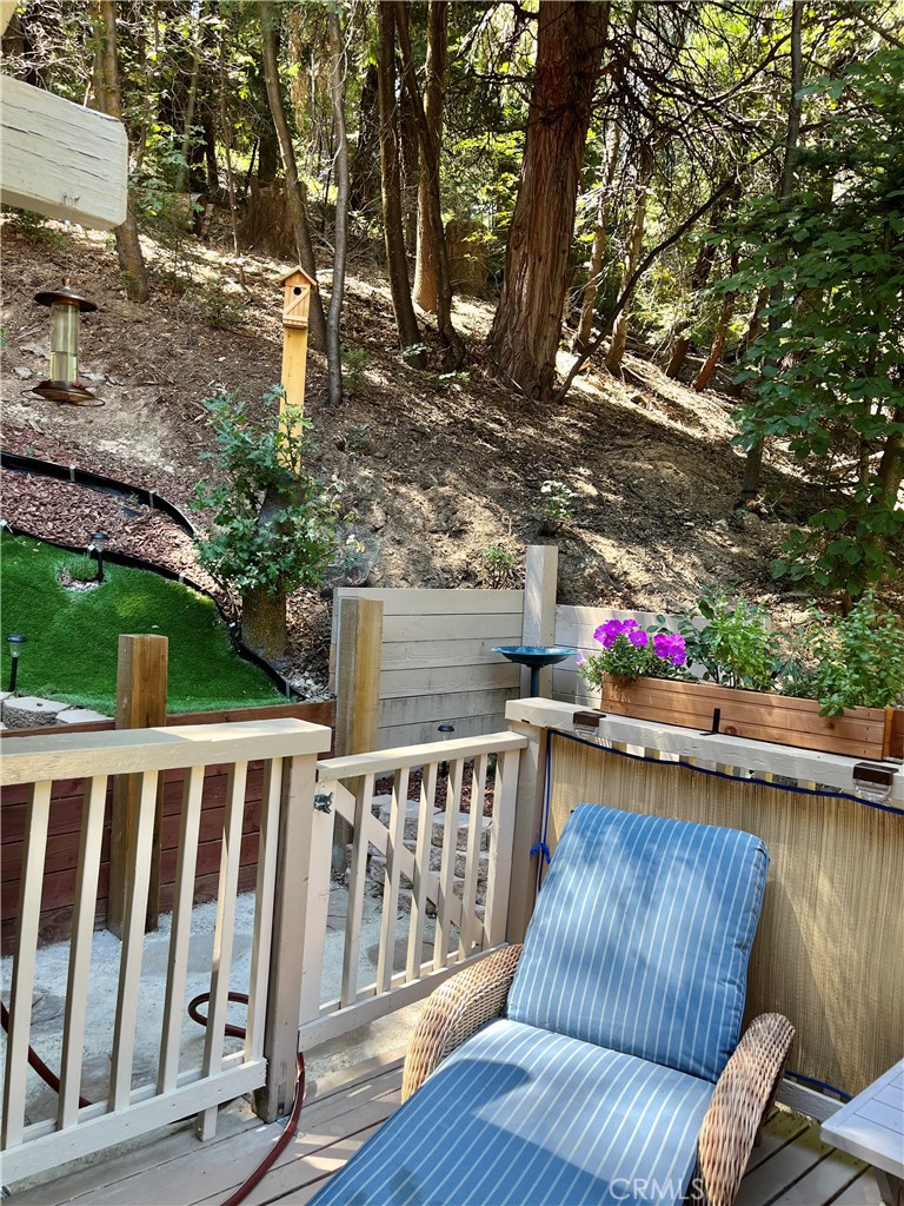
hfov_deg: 53.1
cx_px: 452
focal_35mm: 26
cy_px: 603
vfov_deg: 67.3
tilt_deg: -1.4
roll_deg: -3.0
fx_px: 905
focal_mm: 5.1
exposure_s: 1/121
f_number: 1.6
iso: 64
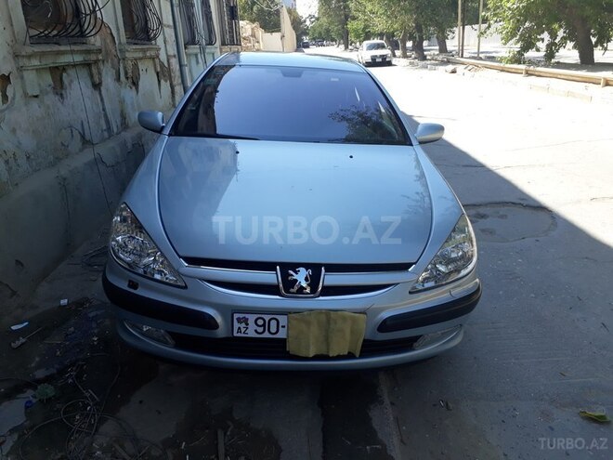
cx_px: 306
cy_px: 230
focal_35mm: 27
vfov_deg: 51.4
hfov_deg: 65.3
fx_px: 478
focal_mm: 3.6
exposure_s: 1/478
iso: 40
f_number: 1.9
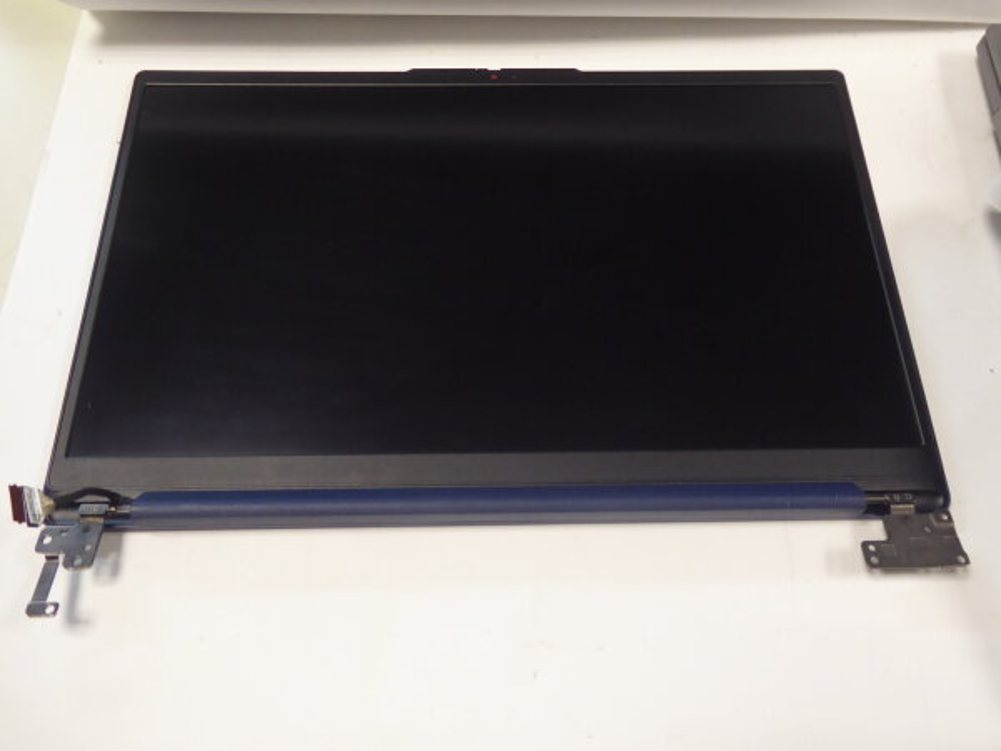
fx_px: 839
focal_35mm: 29
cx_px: 500
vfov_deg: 48.2
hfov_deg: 61.7
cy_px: 376
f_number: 3.5
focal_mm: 5
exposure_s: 1/40
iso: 400
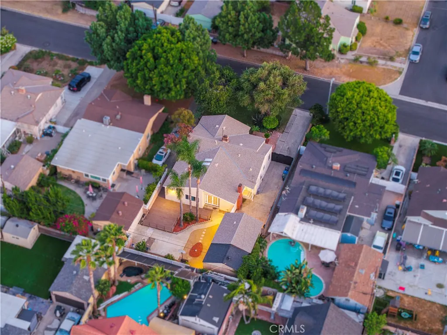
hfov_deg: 27.8
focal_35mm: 70
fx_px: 904
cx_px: 224
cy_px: 168
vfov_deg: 21.0
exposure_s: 1/15
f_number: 2.8
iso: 710
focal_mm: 19.35
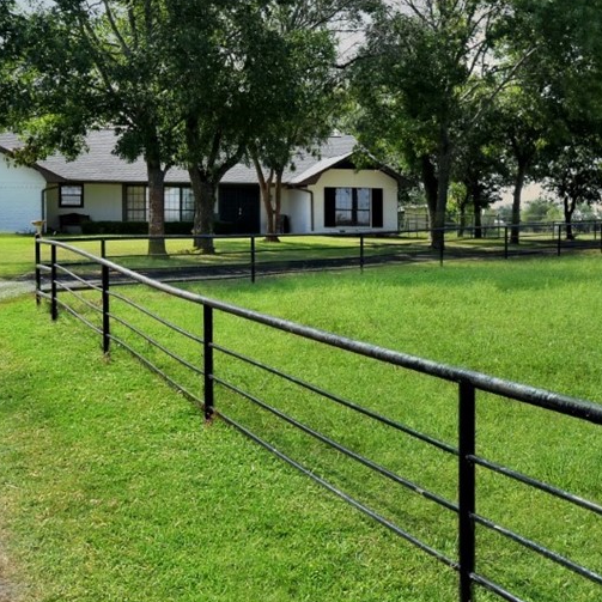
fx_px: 1082
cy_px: 233
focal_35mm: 55
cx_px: 282
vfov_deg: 31.0
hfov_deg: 31.1
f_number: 7.1
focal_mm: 20
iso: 100
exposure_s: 1/250
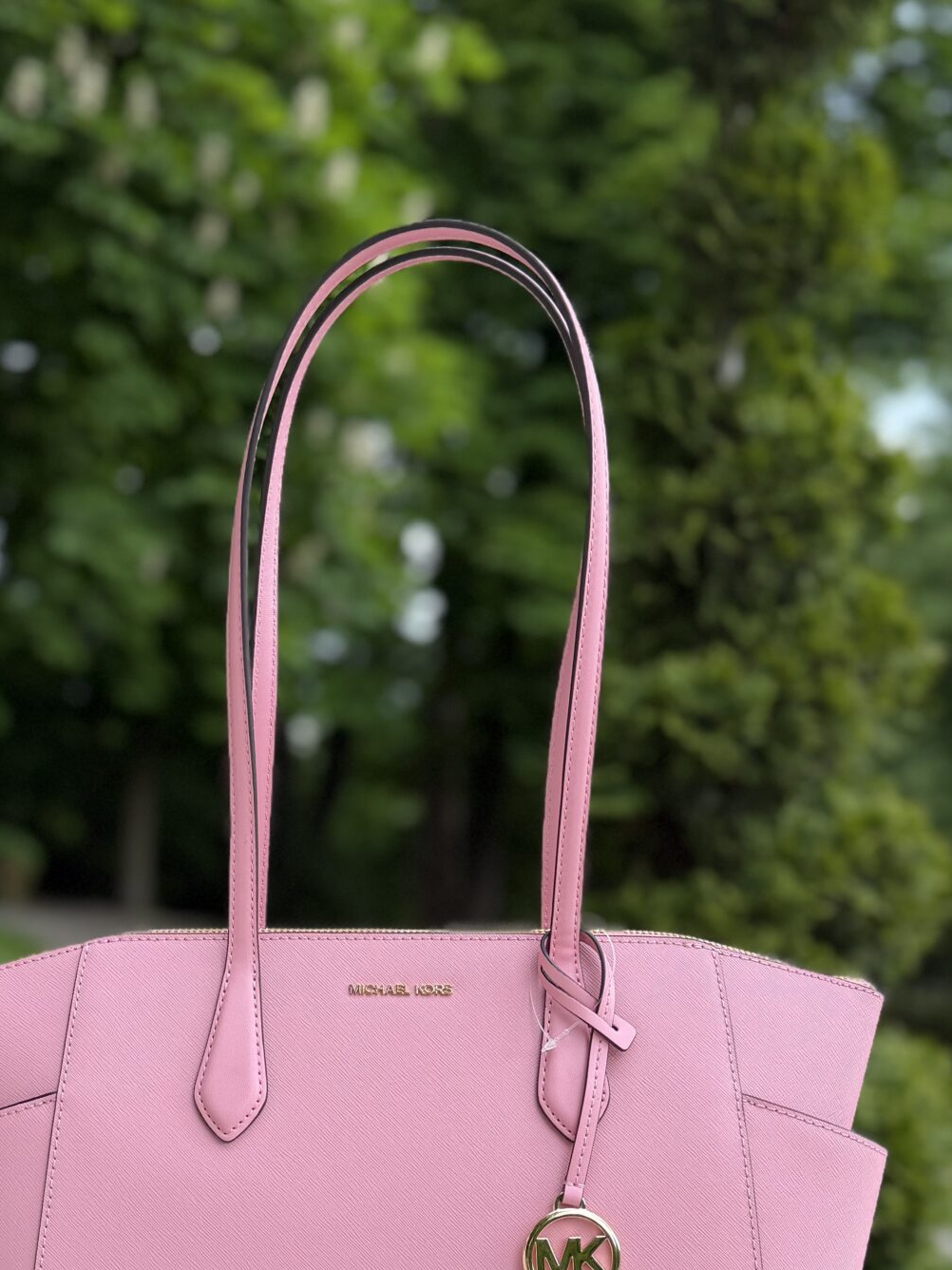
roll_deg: -1.0
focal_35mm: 46
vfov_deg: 39.8
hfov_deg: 31.5
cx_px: 440
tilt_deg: -4.5
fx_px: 1687
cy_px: 989
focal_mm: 6.76
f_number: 1.78
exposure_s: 1/314
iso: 80
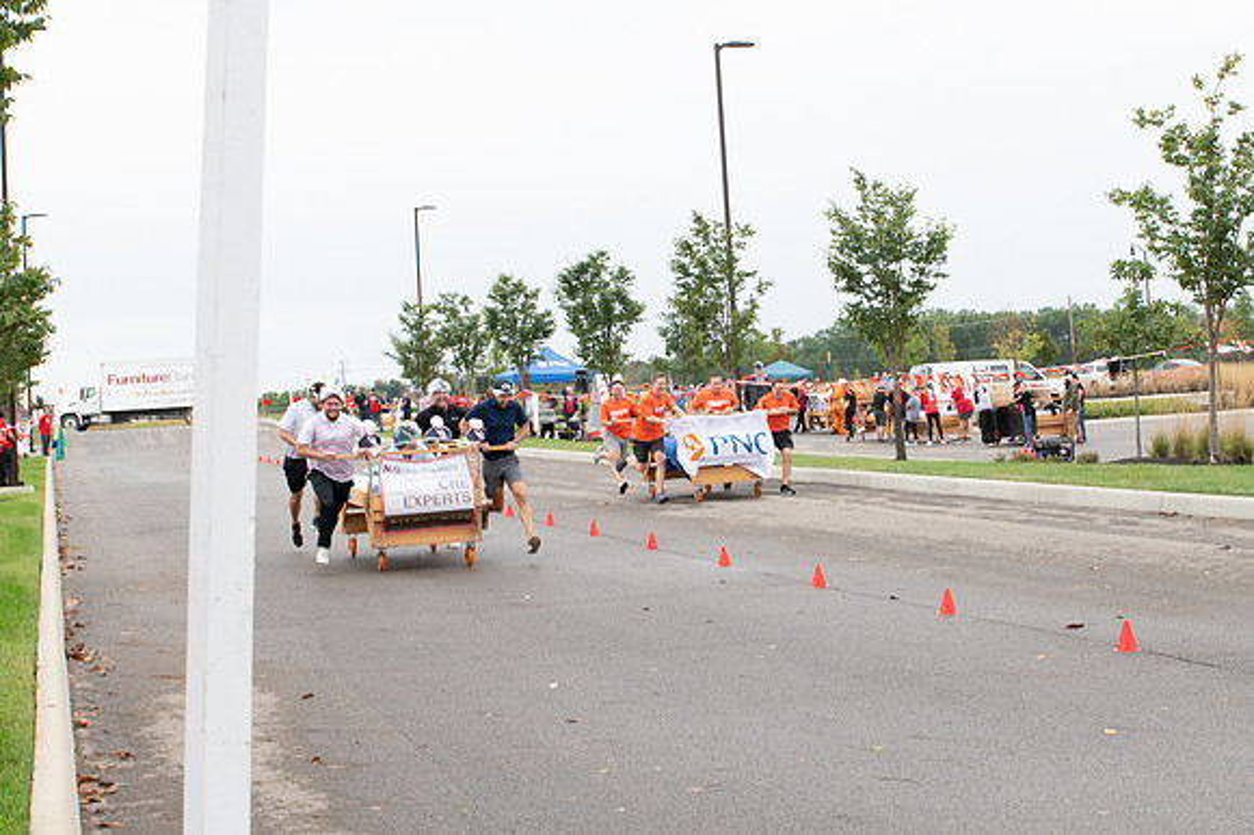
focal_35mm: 55
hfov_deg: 36.0
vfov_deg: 24.5
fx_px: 1919
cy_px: 330
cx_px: 791
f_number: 7.1
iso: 640
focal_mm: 26
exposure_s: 1/250
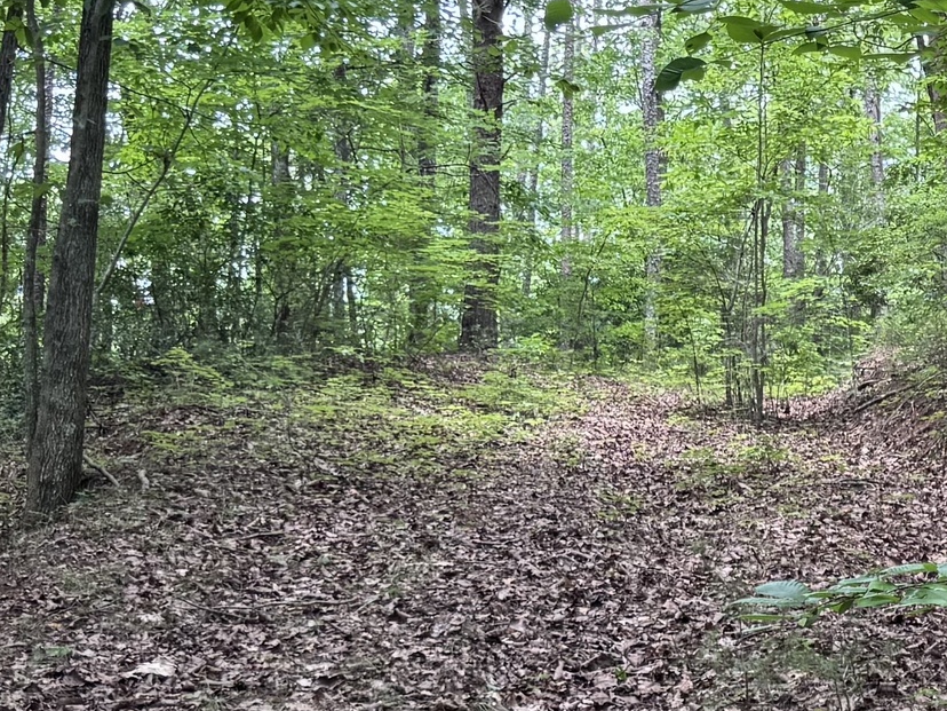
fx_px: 2435
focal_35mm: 89
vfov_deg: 16.6
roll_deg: +0.7
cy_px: 358
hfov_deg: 20.4
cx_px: 1180
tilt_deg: +10.7
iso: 80
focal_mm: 6.76
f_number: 1.78
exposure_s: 1/121
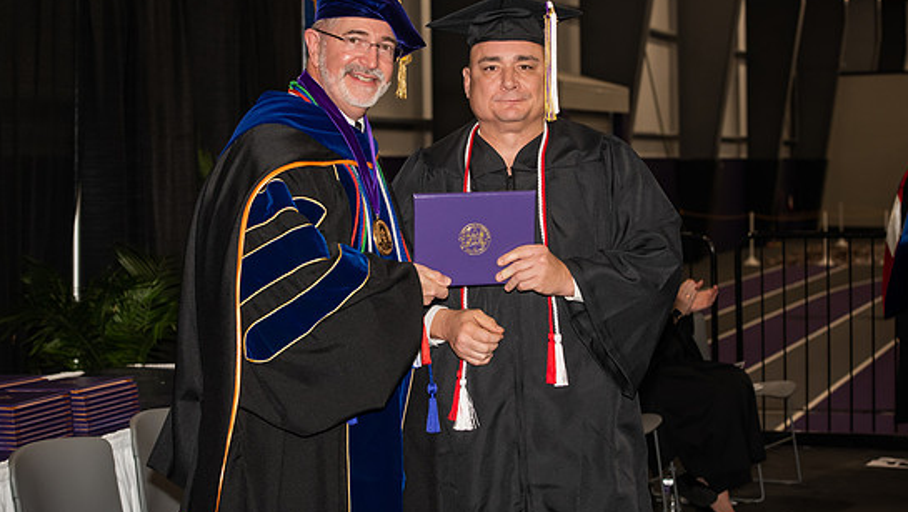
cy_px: 218
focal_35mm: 78
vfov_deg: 15.5
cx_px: 437
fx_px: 1879
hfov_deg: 27.2
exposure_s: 1/200
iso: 1000
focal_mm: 70
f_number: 5.6
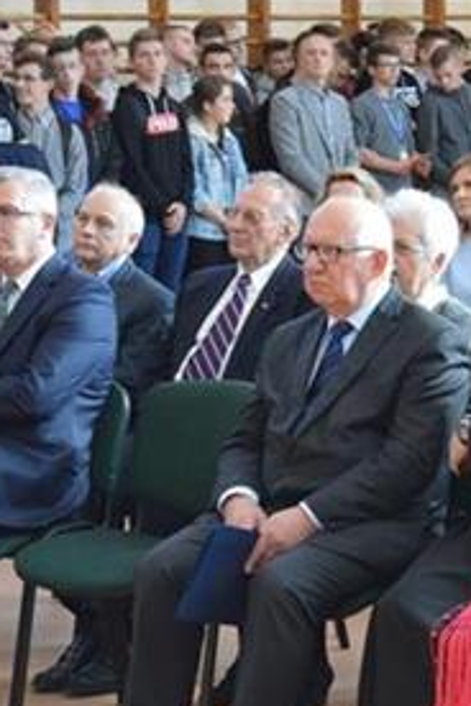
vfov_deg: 15.3
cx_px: 351
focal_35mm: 134
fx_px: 2630
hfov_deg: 10.2
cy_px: 376
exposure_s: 1/60
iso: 900
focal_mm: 38
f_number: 4.8
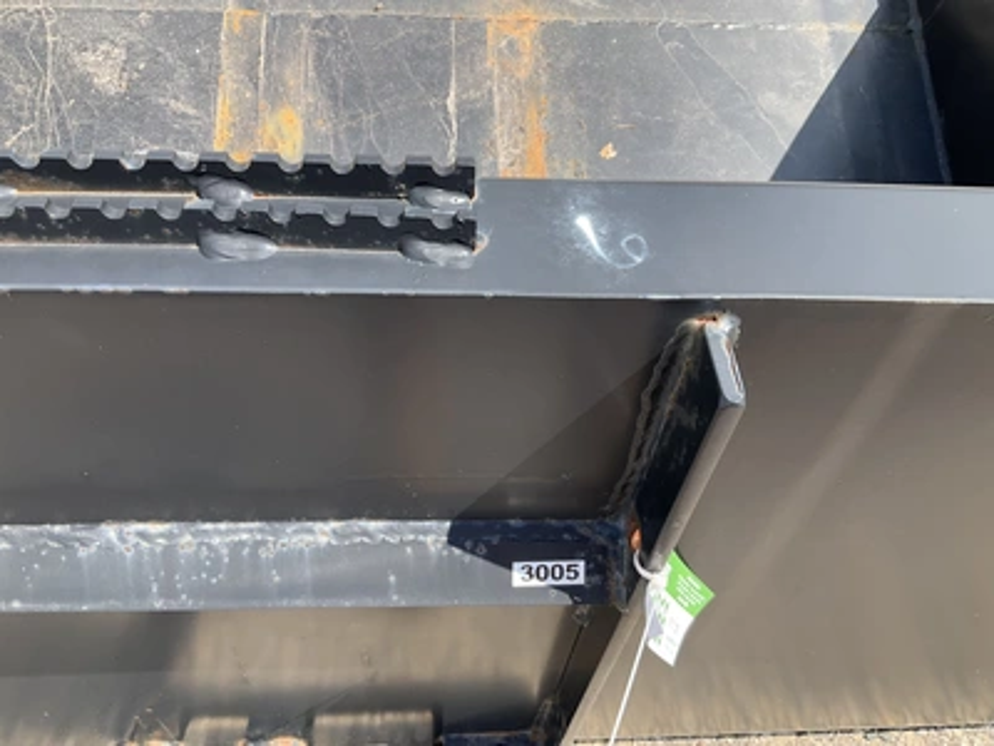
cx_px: 497
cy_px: 373
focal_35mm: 29
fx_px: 833
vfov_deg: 48.2
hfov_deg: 61.7
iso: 25
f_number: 1.8
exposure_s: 1/482
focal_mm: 3
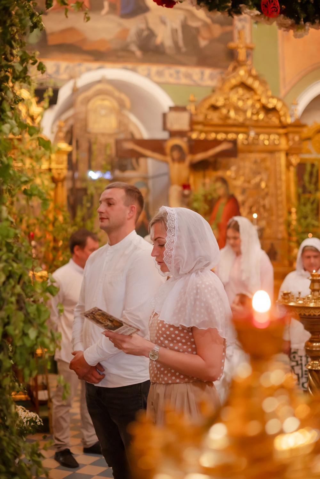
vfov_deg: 39.6
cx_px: 160
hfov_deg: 27.0
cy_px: 240
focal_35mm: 50
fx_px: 666
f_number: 2.2
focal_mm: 50
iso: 2000
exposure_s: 1/100
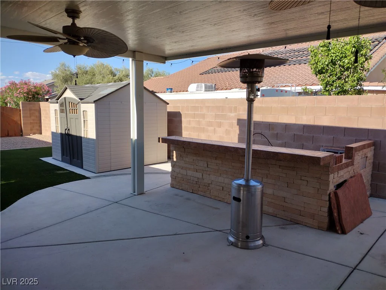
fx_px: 301
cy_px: 145
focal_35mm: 27
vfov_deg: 51.4
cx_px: 193
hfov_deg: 65.3
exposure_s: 1/1967
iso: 100
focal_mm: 4.71
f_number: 1.7
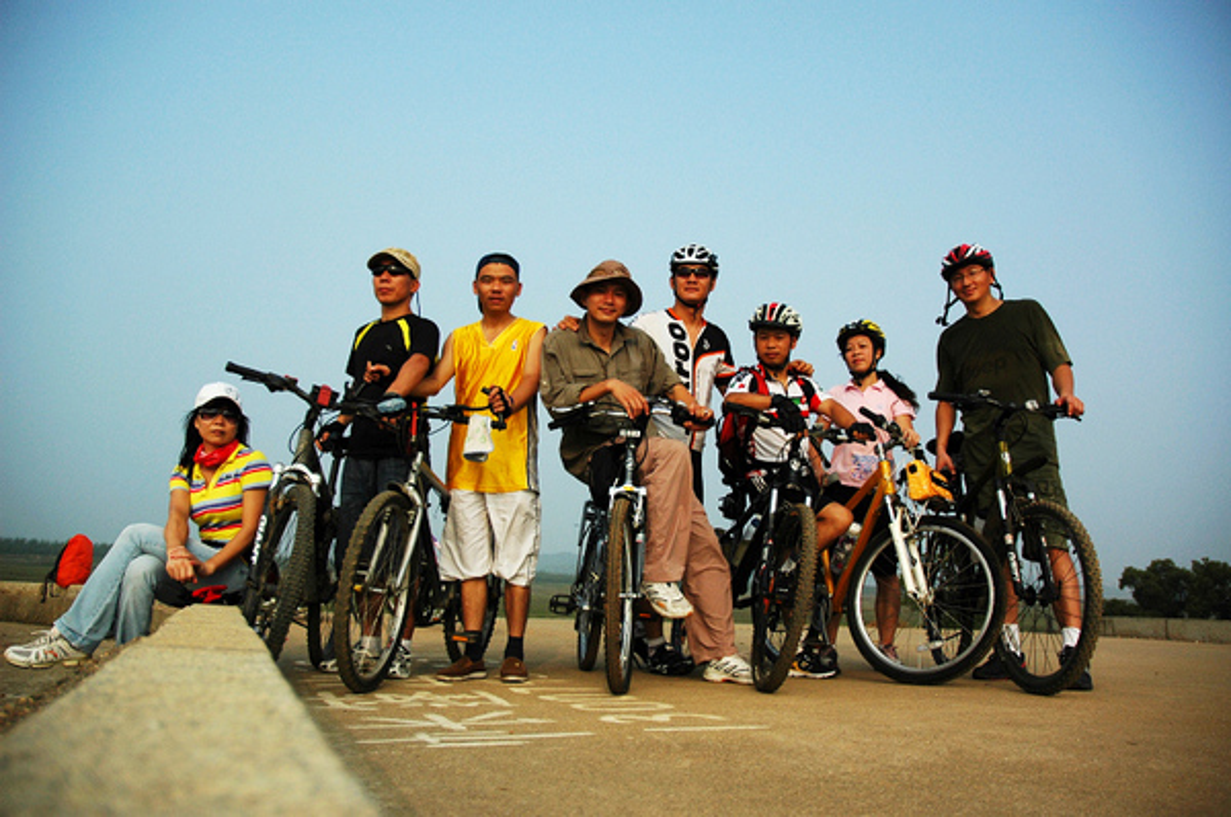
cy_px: 408
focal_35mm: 27
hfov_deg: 67.5
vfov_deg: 47.8
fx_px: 922
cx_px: 616
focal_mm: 18
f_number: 3.5
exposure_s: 1/2500
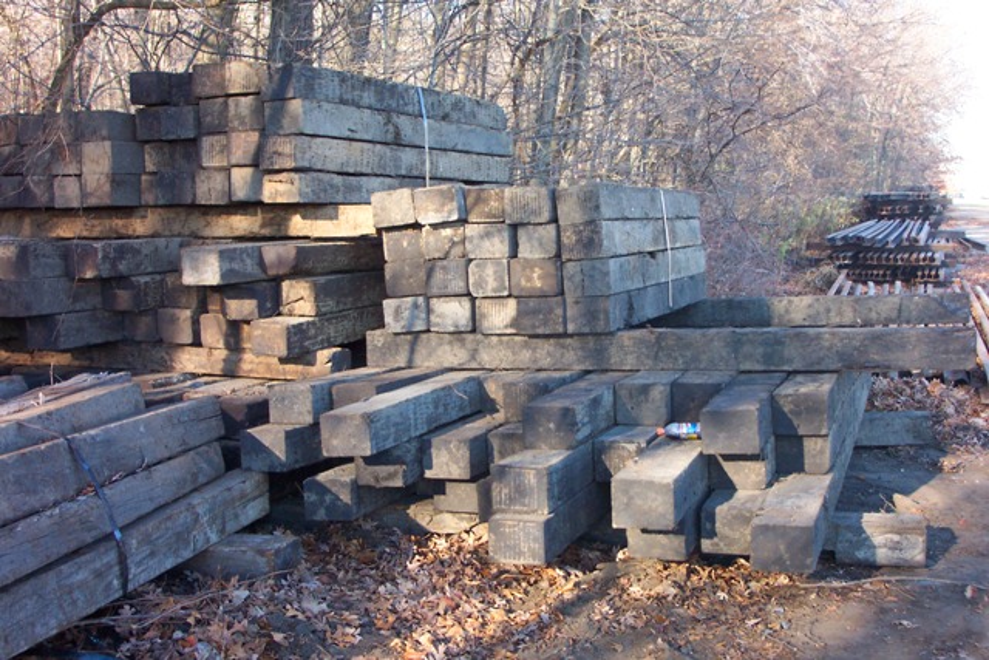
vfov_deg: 28.7
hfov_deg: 41.9
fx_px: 1291
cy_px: 330
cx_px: 494
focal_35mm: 47
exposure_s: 1/125
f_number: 3.1
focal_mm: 9.8
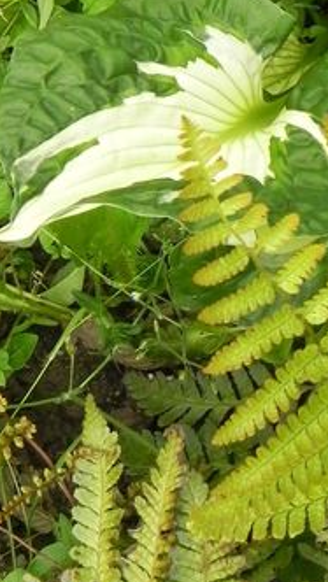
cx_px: 493
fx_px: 3043
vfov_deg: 10.8
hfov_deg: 6.1
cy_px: -93
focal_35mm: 197
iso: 160
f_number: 4.5
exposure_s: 1/160
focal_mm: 13.4
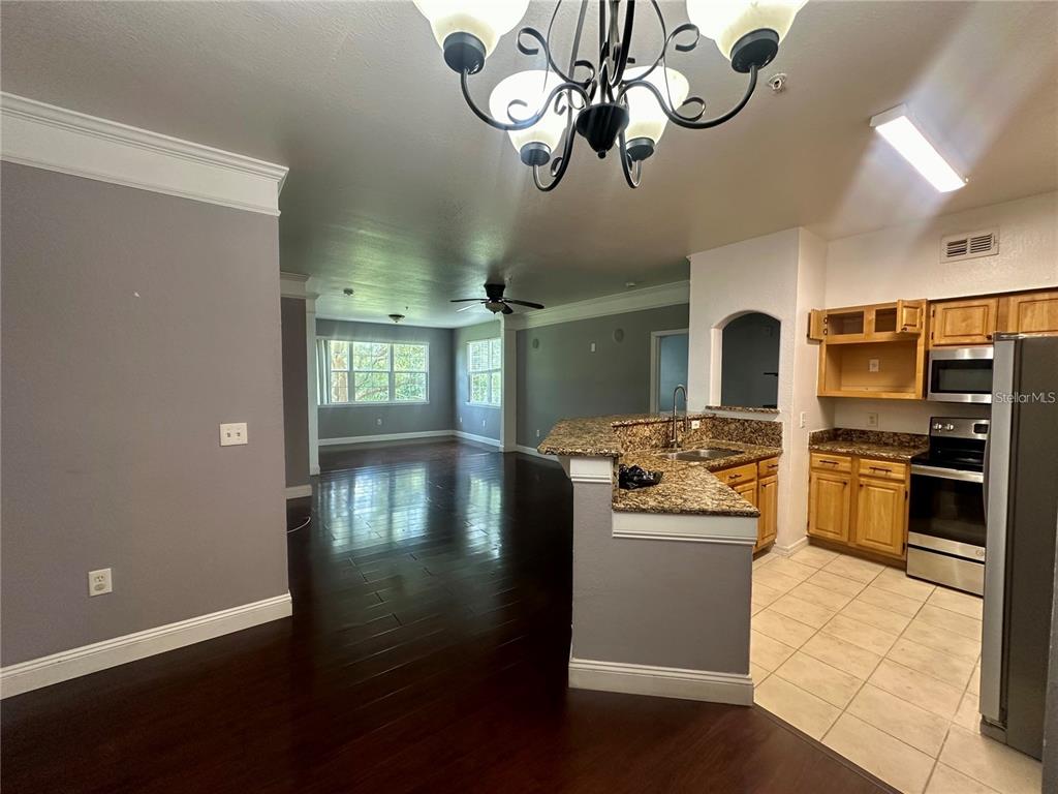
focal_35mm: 14
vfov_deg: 85.7
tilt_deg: -2.7
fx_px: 428
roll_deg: -0.3
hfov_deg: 102.1
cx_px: 529
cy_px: 397
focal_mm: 2.22
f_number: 2.2
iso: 160
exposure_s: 1/60
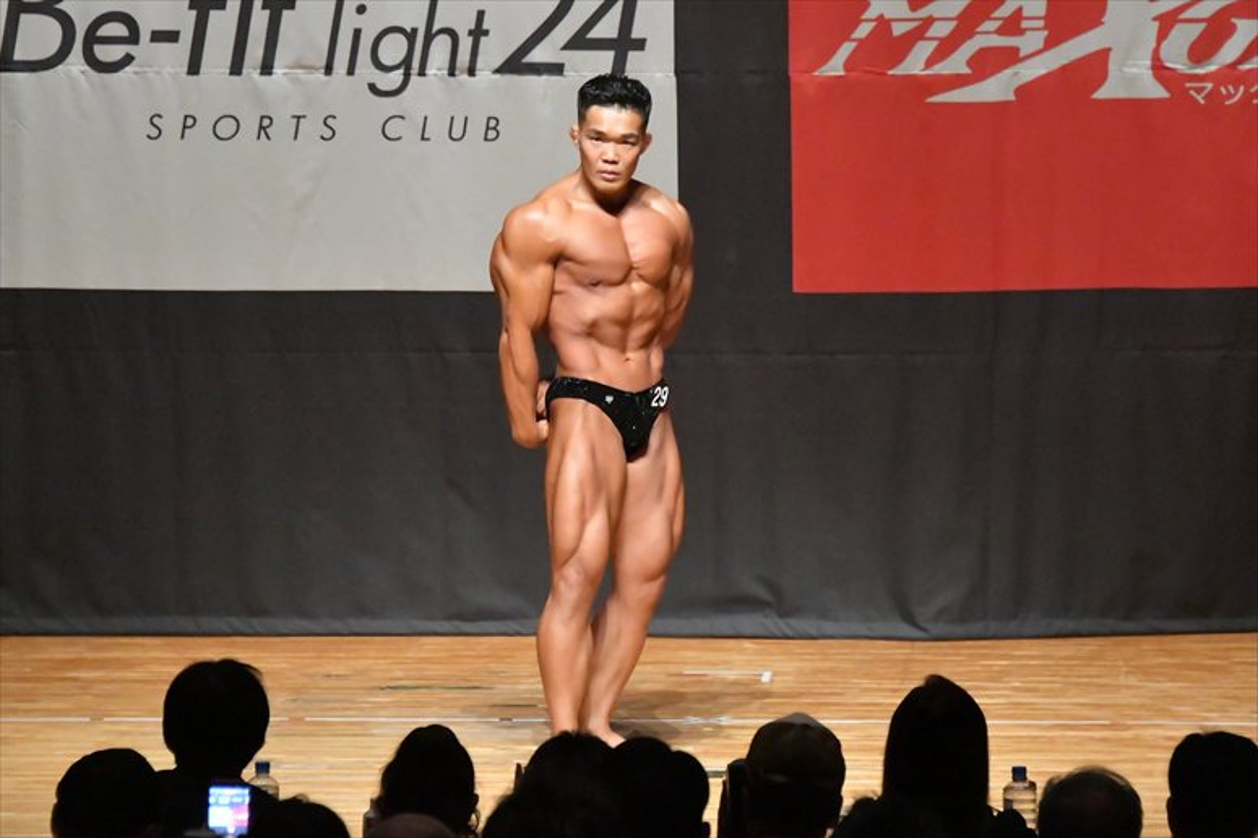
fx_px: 9431
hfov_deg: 7.6
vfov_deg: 5.1
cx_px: 629
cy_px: 419
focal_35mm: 270
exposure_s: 1/400
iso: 16000
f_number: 5.6
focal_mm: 180
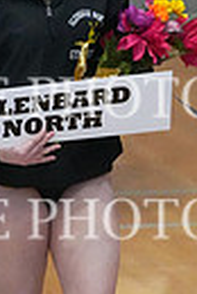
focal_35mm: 1334
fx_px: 10920
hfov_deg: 1.0
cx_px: 12
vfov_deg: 1.5
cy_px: 158
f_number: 3.5
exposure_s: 1/1600
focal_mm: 300
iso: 20000
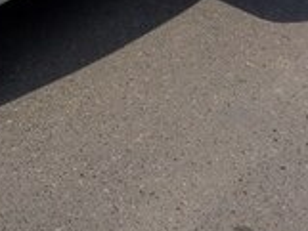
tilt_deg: -7.5
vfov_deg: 11.3
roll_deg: +3.4
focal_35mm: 119
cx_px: -163
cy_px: -222
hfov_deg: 15.2
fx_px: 1060
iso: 32
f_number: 2.2
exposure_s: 1/1953
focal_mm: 4.15
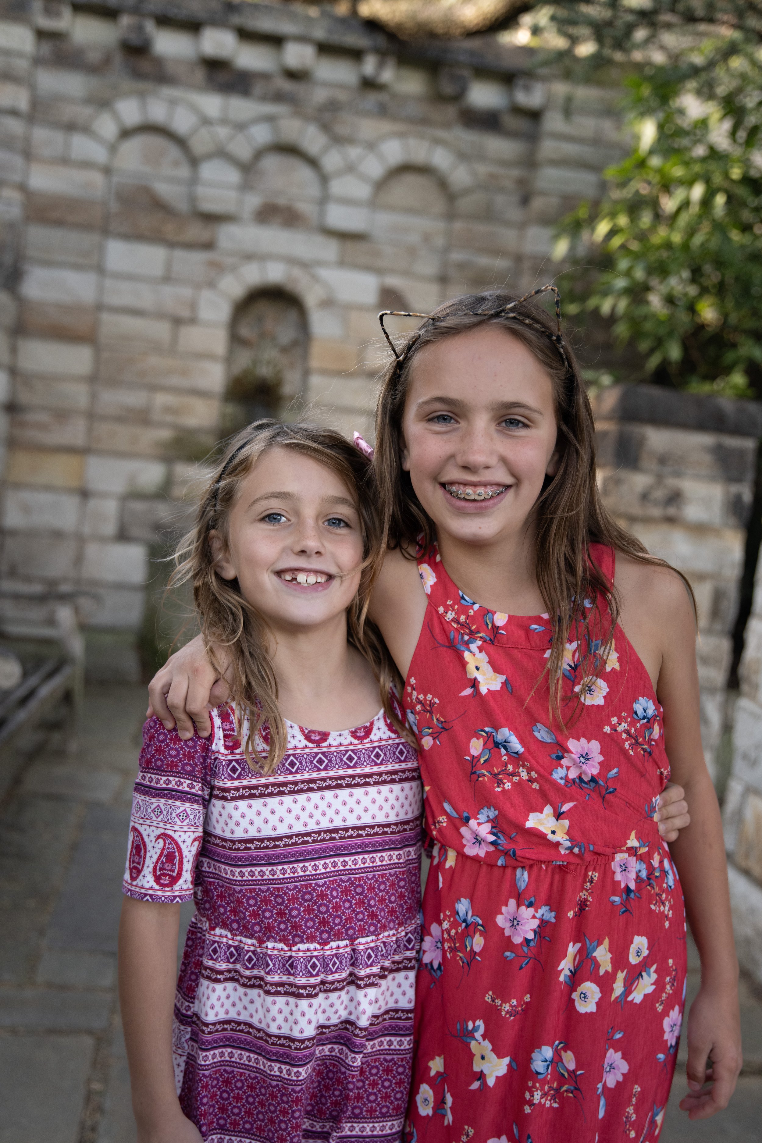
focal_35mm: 40
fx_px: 1270
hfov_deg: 33.4
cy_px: 572
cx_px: 381
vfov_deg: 48.5
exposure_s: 1/400
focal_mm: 40
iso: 640
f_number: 3.2
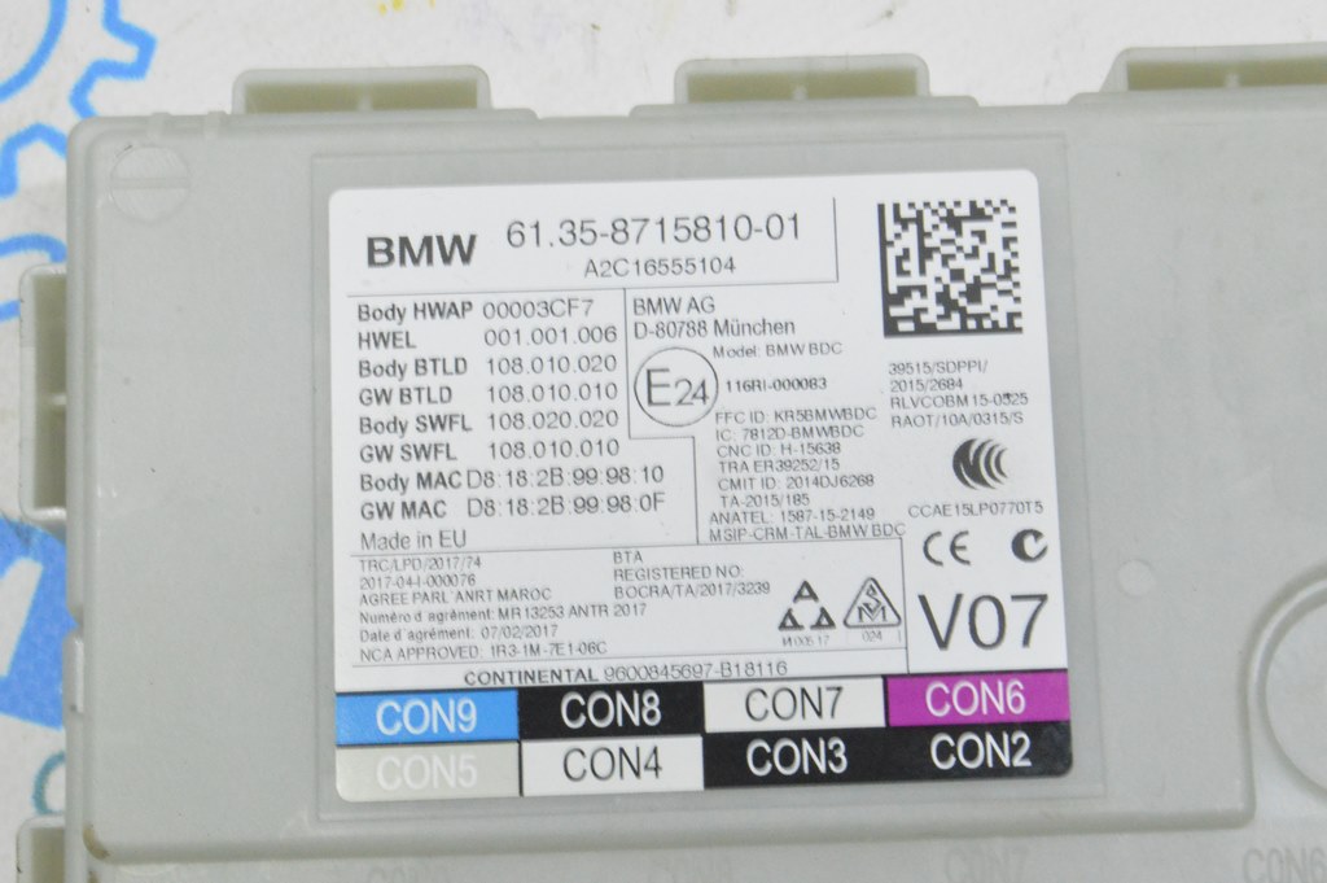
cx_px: 664
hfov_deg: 24.6
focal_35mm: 82
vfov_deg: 16.5
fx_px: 3039
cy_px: 442
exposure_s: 1/15
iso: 6400
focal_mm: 55
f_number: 20
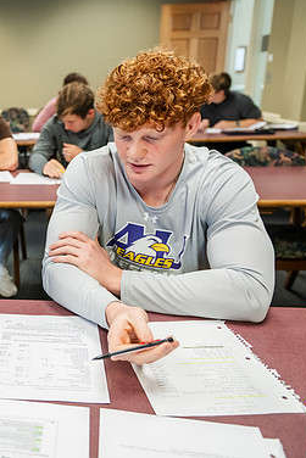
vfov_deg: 51.9
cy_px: 224
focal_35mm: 37
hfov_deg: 32.7
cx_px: -7
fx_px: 471
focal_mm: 24
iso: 2000
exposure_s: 1/200
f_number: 3.2
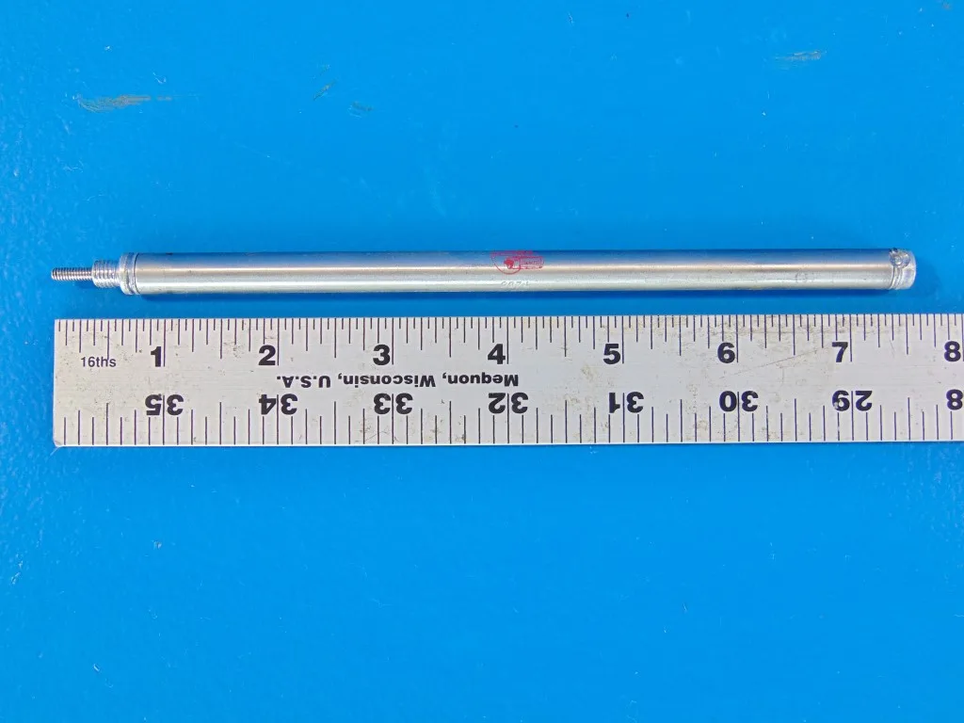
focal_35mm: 42
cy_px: 362
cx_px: 482
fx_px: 1170
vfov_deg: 34.3
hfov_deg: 44.8
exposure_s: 1/30
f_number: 3.3
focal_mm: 7.6
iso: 100
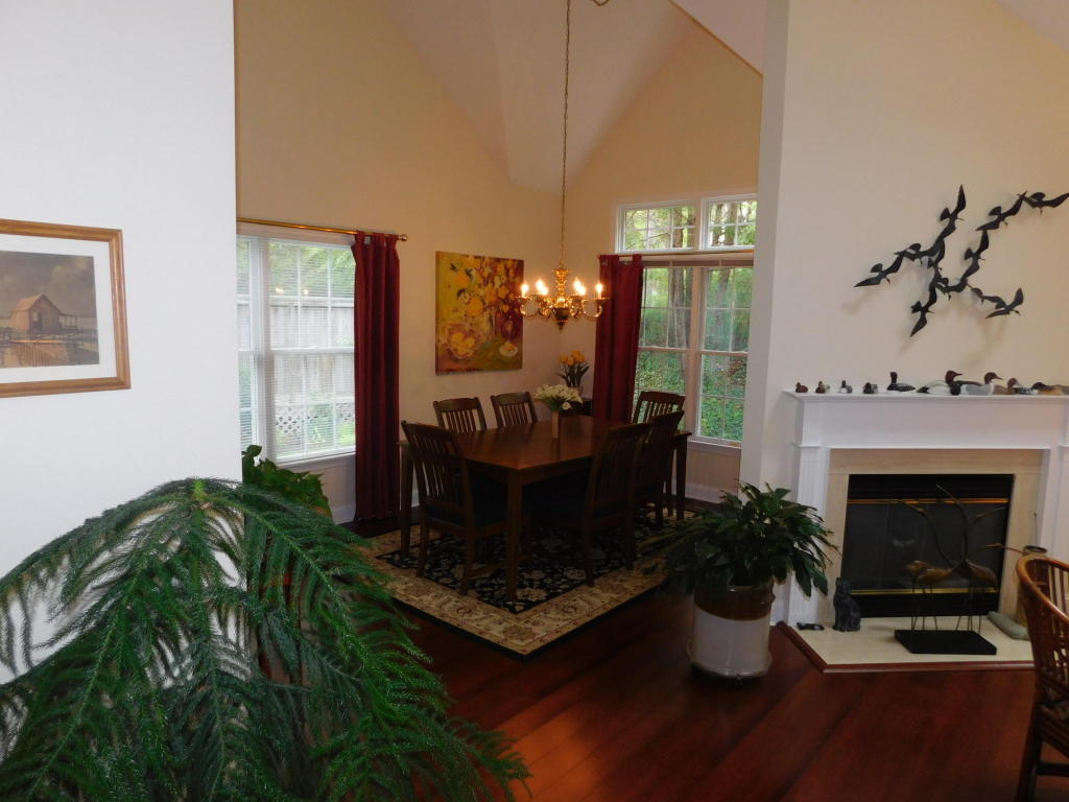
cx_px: 534
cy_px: 401
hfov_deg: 73.9
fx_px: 710
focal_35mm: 23
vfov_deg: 58.9
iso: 200
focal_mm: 4
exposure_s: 1/30
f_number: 3
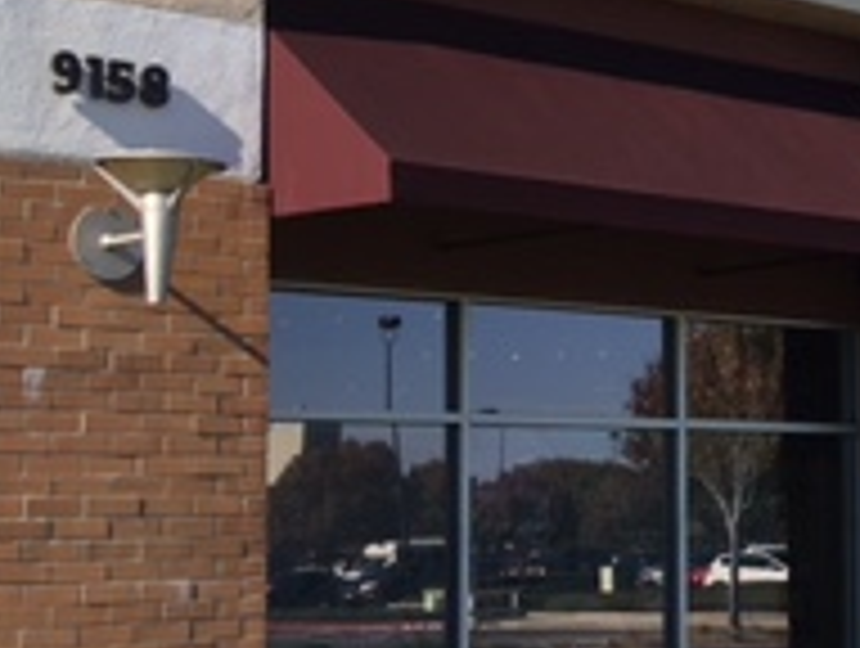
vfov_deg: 15.3
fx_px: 2414
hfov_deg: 18.4
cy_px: 333
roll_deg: +1.4
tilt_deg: +5.0
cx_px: 1207
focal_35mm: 97
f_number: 2.2
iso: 25
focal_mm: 4.15
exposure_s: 1/986
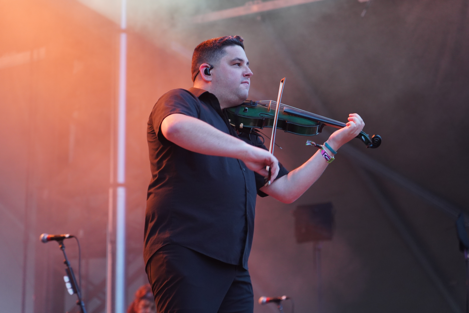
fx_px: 1368
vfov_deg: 13.0
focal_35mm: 105
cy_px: 156
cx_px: 234
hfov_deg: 19.5
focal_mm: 105
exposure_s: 1/160
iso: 2500
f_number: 4
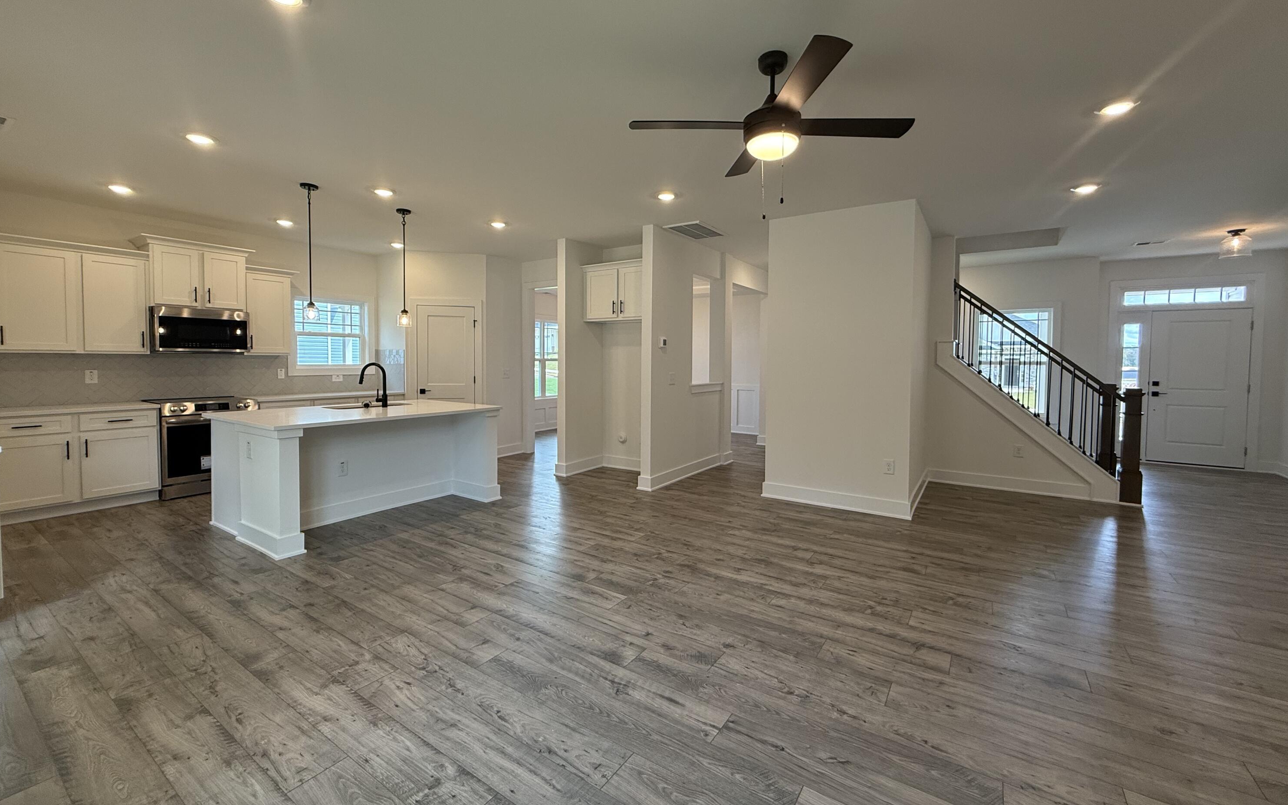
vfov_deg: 74.7
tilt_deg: -1.2
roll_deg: -0.4
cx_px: 644
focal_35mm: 15
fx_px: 527
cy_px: 377
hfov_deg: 101.5
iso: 125
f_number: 2.2
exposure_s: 1/120
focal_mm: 2.22
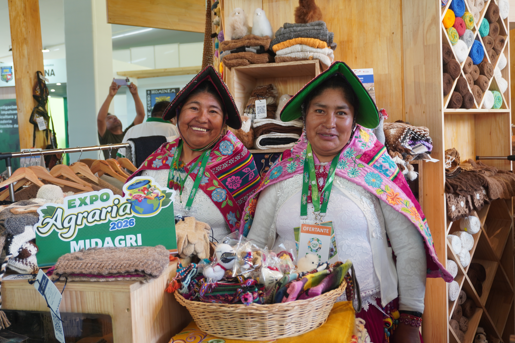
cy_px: 170
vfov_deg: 35.9
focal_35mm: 37
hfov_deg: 51.9
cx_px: 256
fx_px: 529
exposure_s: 1/40
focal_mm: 24
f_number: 4.5
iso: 160
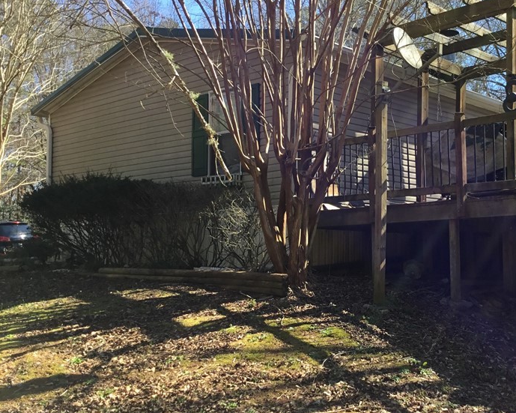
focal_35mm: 45
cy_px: 213
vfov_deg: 33.4
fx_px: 687
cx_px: 345
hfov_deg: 40.6
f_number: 2.4
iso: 25
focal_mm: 3.3
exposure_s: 1/359
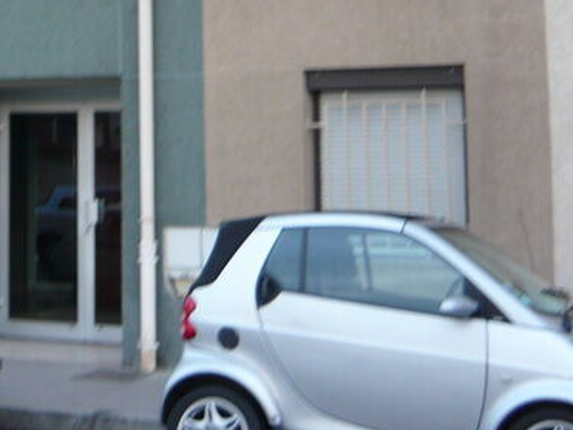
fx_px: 1473
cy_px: -114
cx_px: -46
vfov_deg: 15.8
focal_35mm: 89
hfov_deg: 21.0
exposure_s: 1/30
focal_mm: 5.5
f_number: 2.8
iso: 100
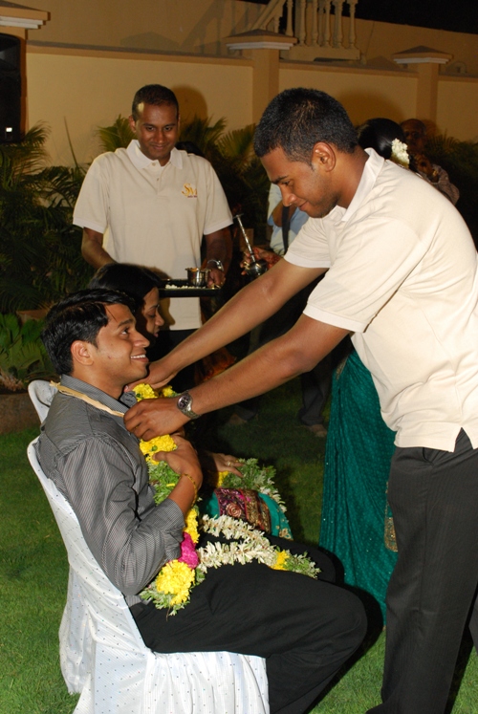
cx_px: 239
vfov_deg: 38.8
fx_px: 1013
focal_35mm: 51
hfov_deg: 26.6
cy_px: 357
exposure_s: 1/60
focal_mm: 34
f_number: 7.1
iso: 800
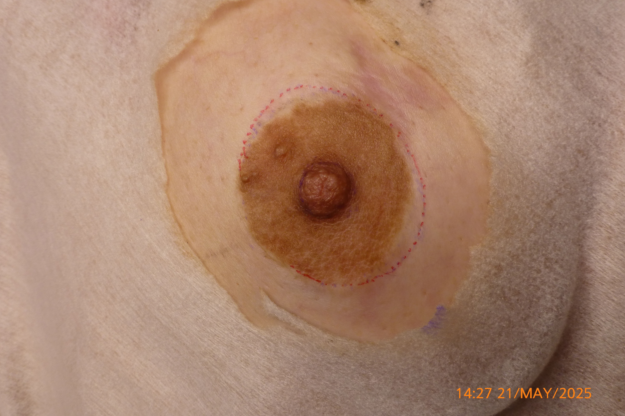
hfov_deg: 46.4
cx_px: 310
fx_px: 729
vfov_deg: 31.9
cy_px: 199
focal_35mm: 42
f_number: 3.9
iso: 100
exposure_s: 1/60
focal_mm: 6.9
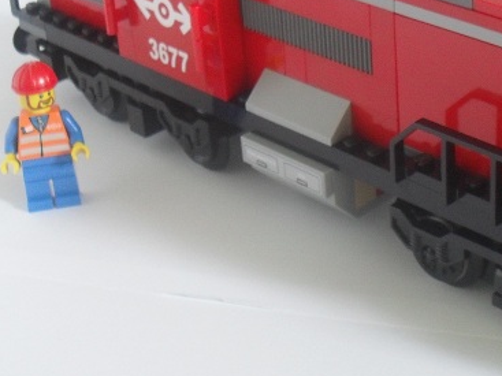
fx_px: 1261
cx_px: 371
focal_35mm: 87
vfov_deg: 16.9
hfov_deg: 22.3
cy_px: 119
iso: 200
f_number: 3.2
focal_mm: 6.3
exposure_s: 1/6
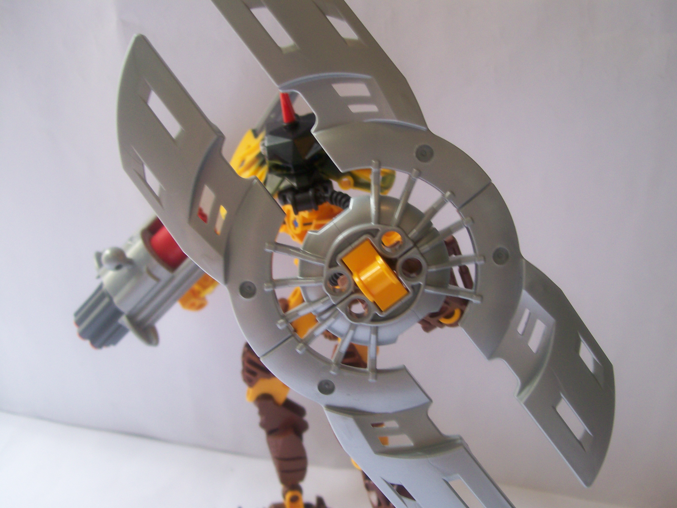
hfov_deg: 51.4
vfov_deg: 39.7
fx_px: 704
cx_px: 338
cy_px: 254
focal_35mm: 36
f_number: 2.7
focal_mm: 6
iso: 80
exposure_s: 1/52.4
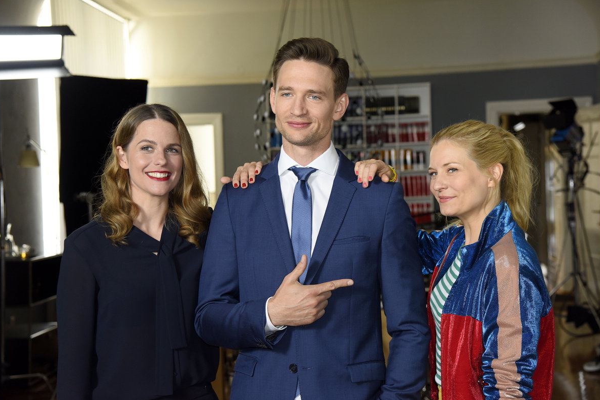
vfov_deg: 20.6
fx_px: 1100
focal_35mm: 66
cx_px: 299
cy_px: 199
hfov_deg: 30.5
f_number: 5.6
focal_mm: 65
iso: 1250
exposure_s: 1/125
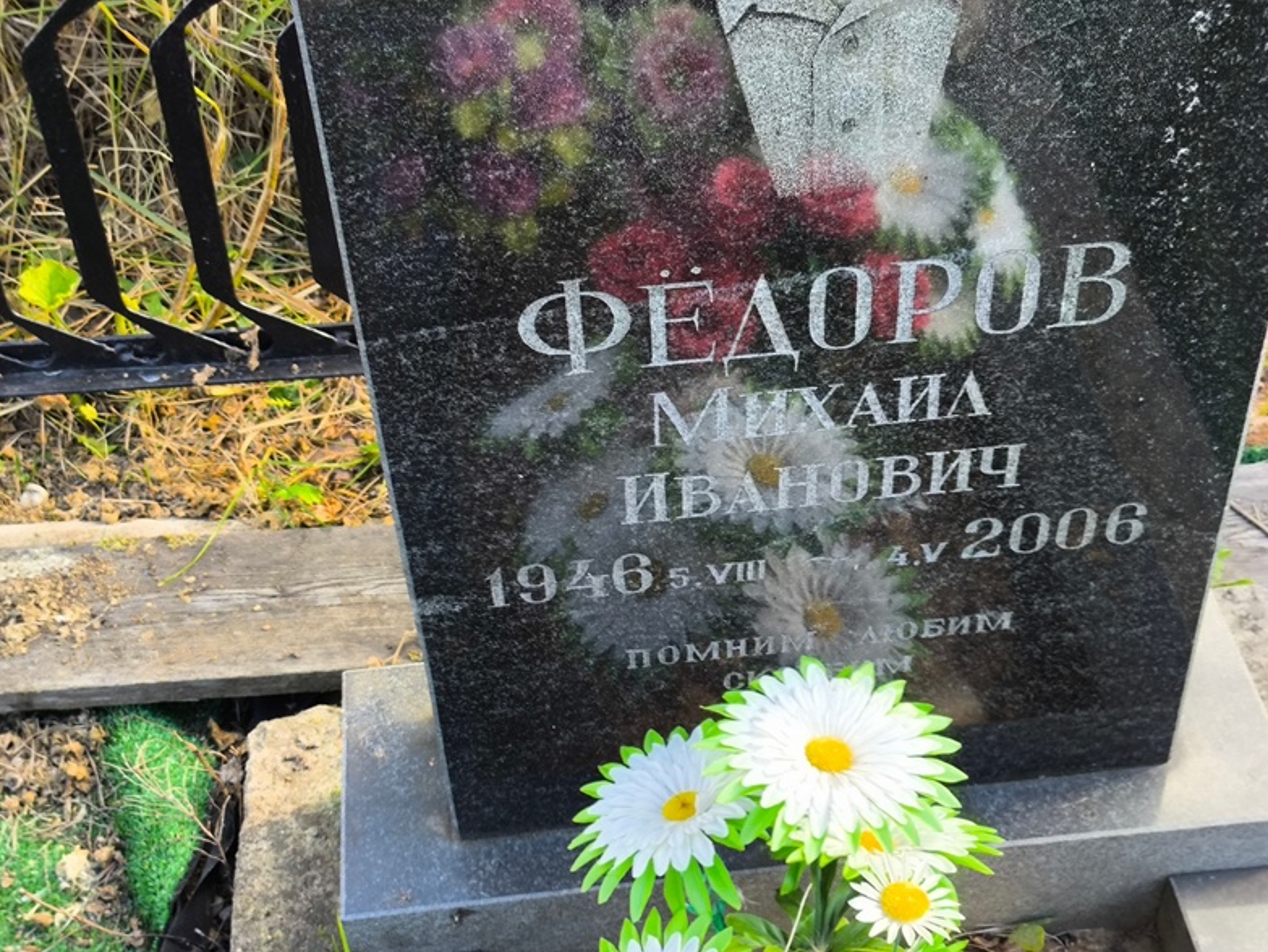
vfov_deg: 28.6
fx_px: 1869
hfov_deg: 37.5
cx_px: 632
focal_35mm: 51
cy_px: 479
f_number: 1.7
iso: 50
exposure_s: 1/120
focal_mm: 4.71
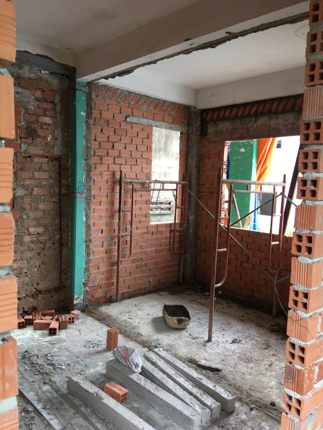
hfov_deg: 48.2
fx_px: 361
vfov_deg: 61.7
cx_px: 162
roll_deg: -2.5
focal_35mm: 29
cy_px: 215
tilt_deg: -2.9
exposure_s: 1/33
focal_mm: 4.15
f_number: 2.2
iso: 32
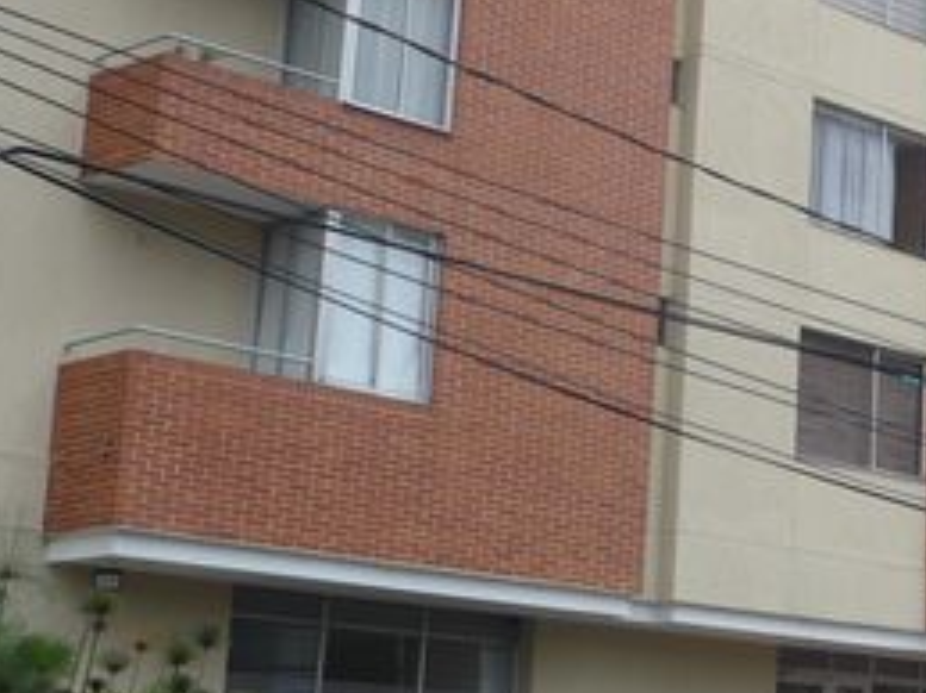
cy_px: 239
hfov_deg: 20.2
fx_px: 2406
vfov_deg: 16.4
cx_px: 1167
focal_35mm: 90
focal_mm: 5.8
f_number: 8
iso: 100
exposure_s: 1/200
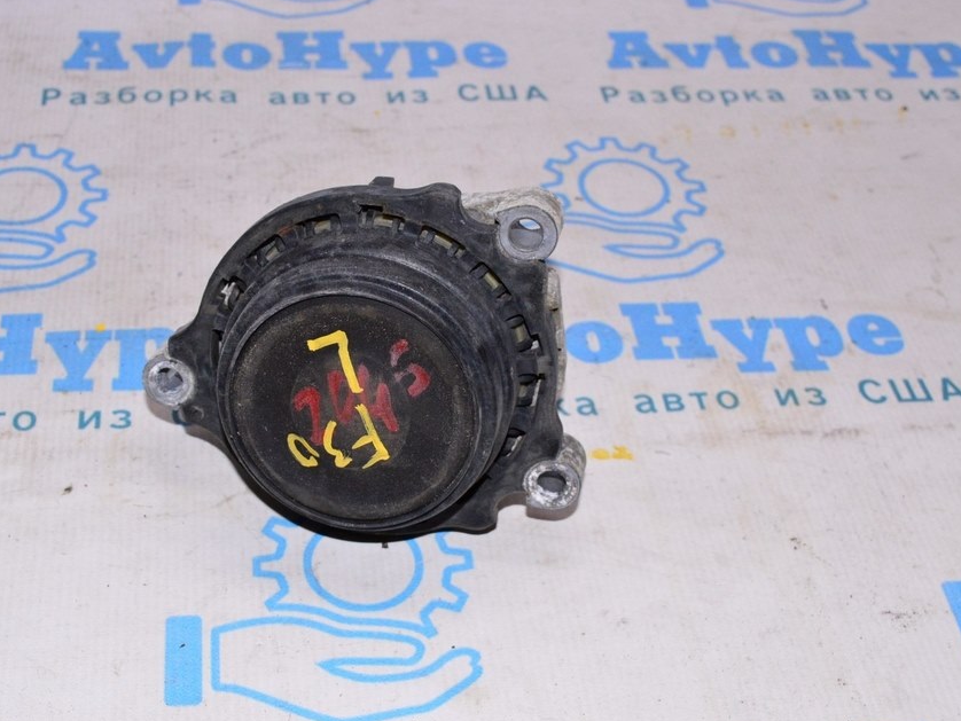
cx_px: 384
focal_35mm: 55
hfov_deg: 35.1
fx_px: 1516
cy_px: 372
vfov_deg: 26.8
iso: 1600
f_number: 8
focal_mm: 31
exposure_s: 1/200
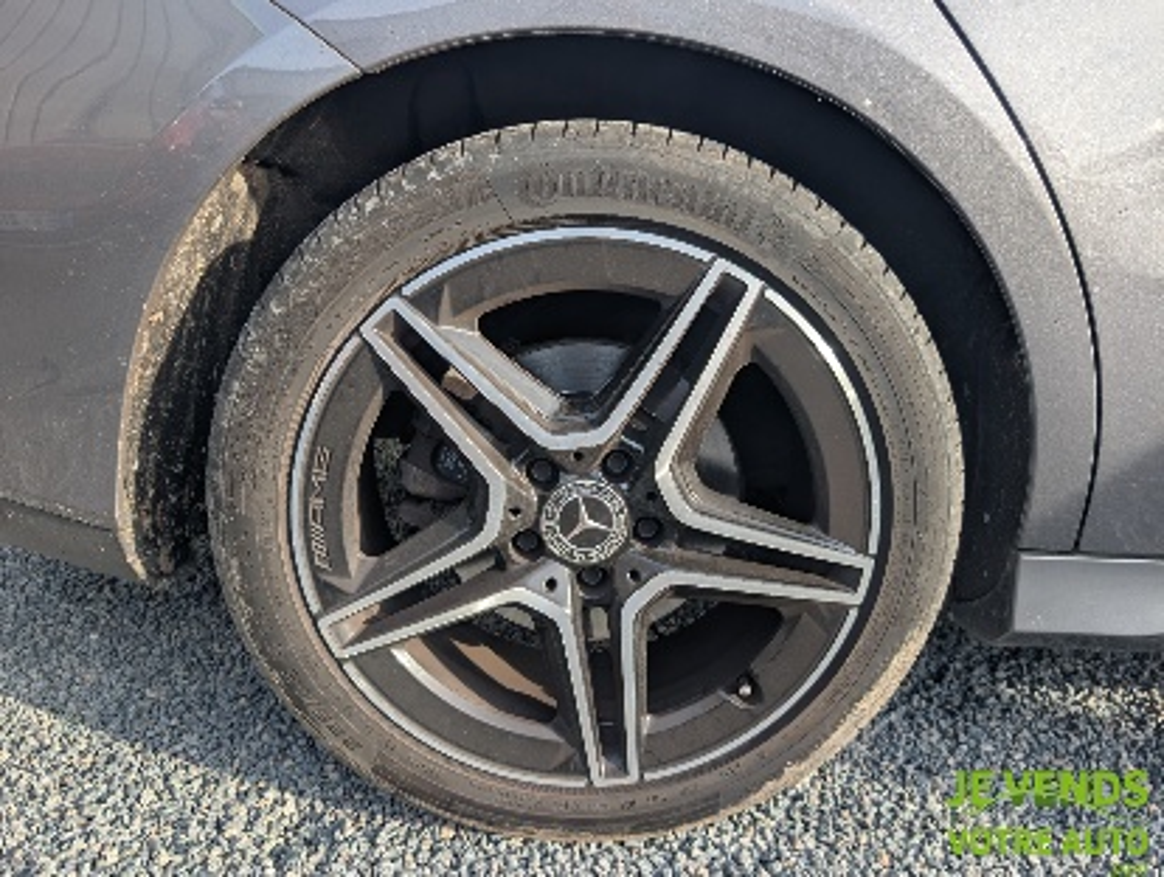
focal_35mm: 24
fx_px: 808
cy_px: 438
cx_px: 582
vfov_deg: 57.0
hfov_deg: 71.5
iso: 20
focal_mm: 6.9
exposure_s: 1/264
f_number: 1.68
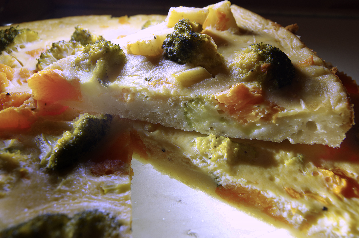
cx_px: 180
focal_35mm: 31
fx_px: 309
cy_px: 119
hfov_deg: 60.3
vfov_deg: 42.2
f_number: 9
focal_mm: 21
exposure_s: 1/4
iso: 100
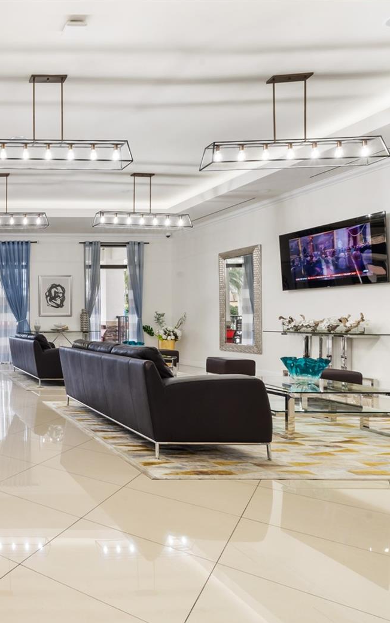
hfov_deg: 38.0
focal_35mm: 25
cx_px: -68
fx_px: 425
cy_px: 316
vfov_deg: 72.5
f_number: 13
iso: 250
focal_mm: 16
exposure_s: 1/2
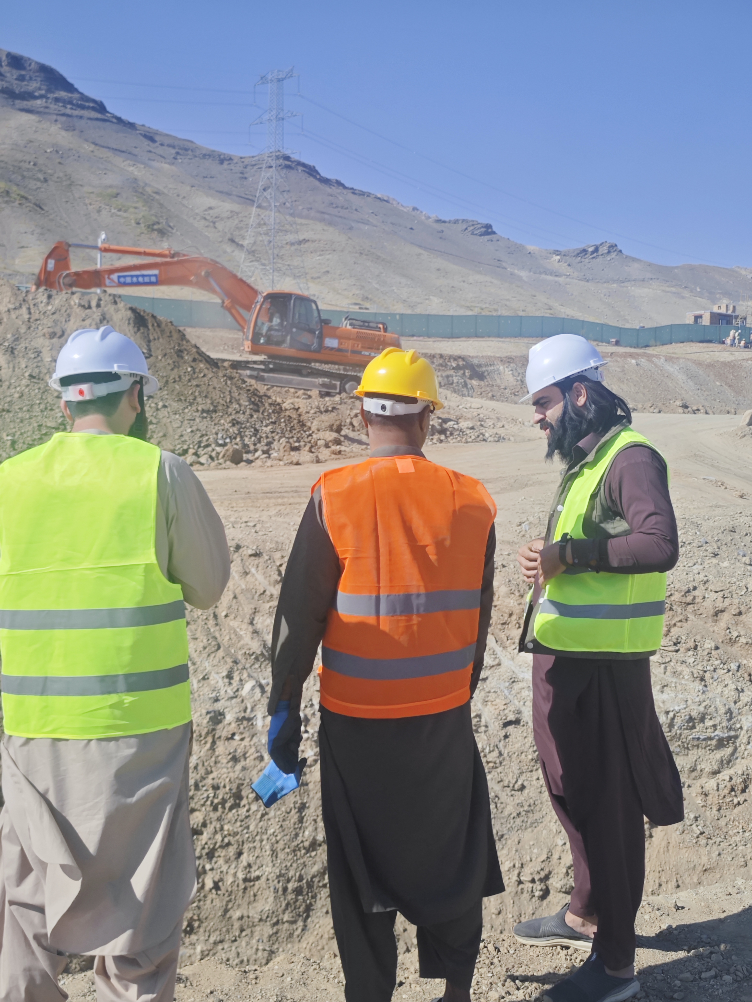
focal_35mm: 44
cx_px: 376
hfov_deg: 32.9
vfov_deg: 42.9
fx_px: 1274
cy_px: 501
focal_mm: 8.7
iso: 125
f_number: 1.9
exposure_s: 1/2764
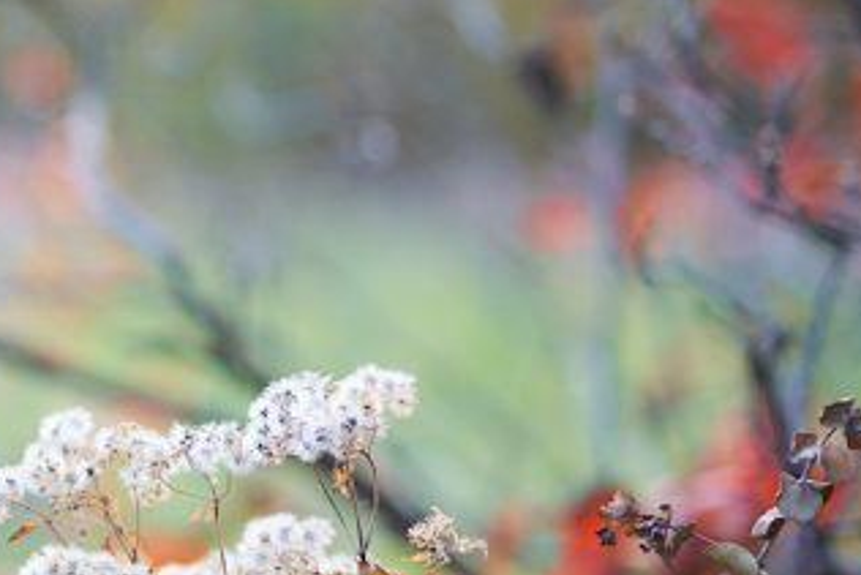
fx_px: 5790
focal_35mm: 242
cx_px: 14
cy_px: 196
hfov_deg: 8.5
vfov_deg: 5.7
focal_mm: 85
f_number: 1.8
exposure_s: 1/125
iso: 100
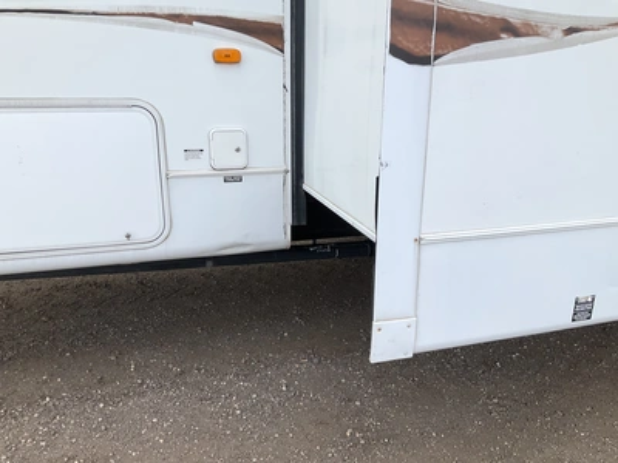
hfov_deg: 61.7
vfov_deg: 48.2
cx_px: 309
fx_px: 518
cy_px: 232
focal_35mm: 29
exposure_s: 1/409
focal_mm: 3
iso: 25
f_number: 1.8
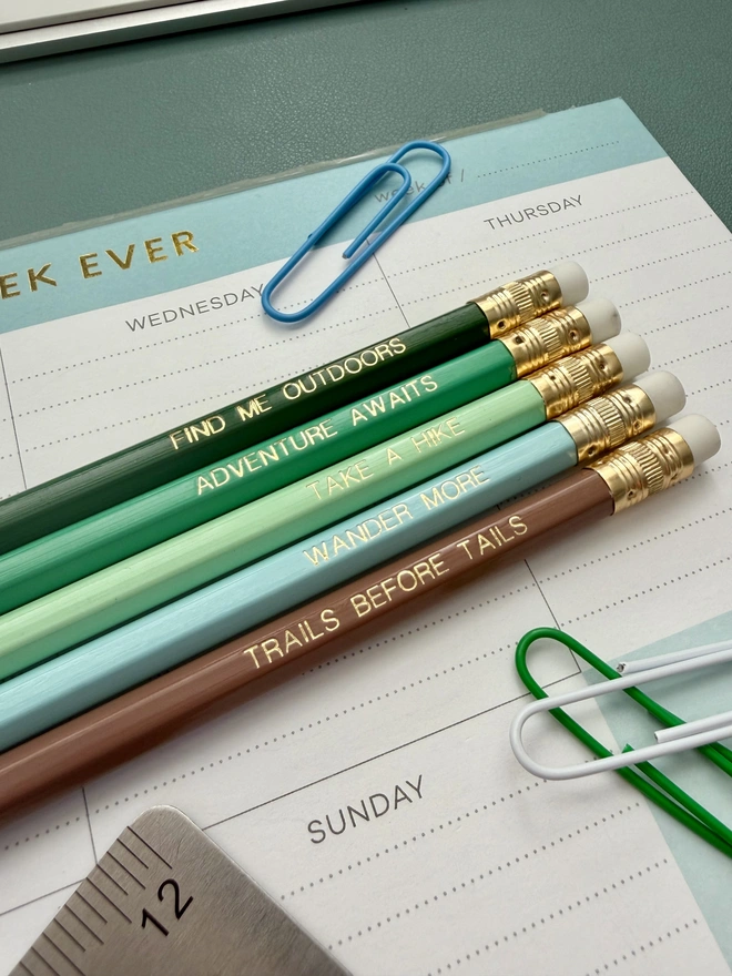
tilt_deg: -59.9
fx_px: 733
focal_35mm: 26
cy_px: 488
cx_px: 366
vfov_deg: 67.3
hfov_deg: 53.1
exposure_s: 1/121
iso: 50
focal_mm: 2.22
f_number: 2.2
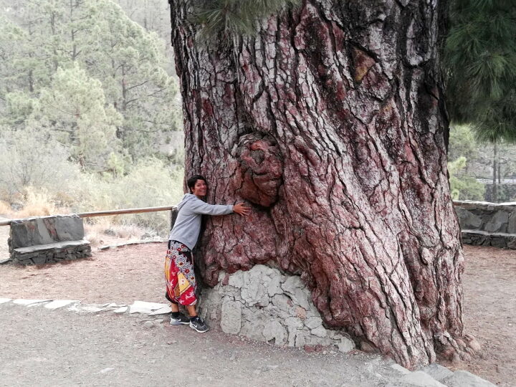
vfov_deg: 49.7
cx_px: 258
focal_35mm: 28
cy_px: 194
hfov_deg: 63.4
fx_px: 417
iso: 111
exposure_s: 1/100
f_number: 2
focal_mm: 2.96
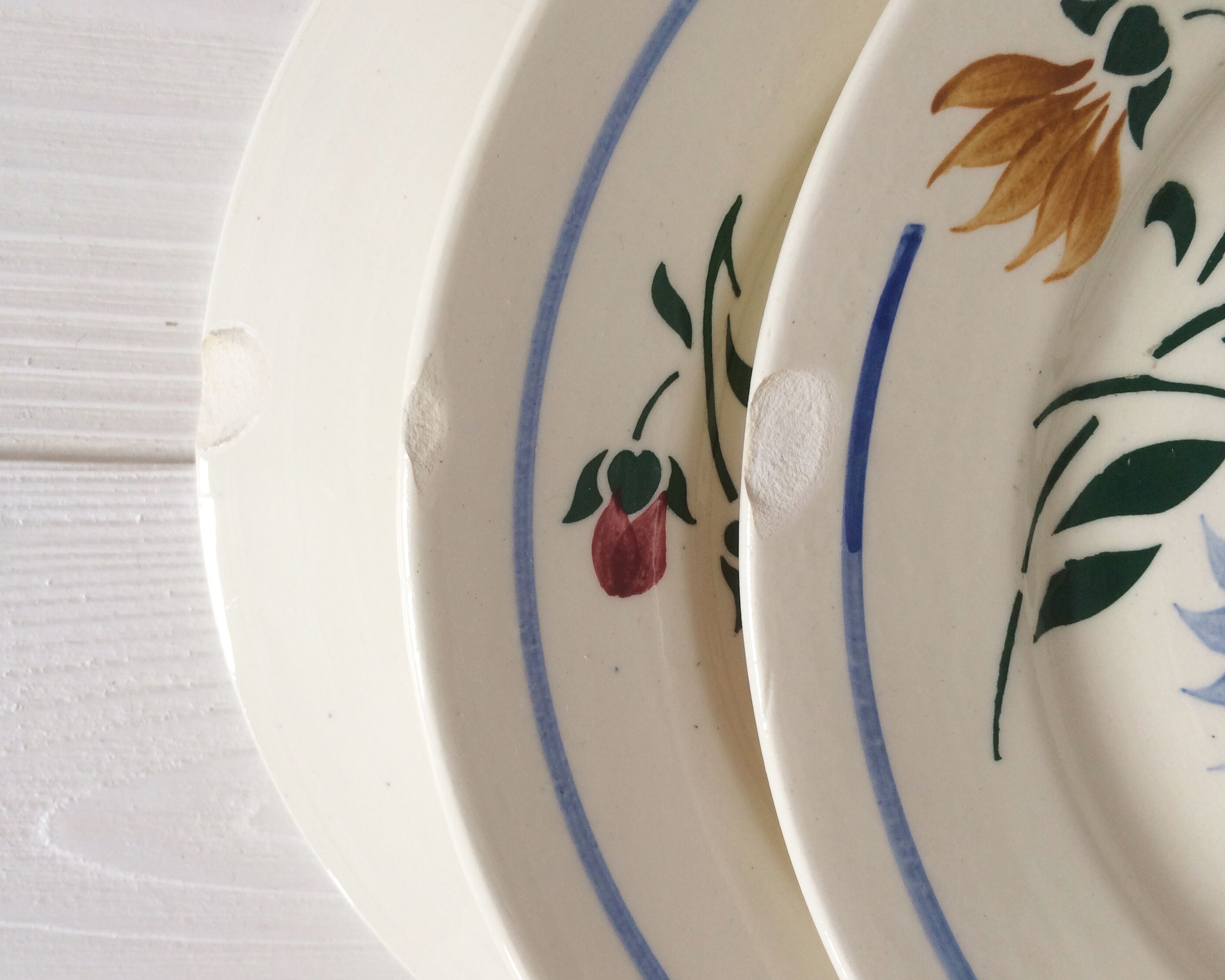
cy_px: 516
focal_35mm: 33
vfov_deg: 44.5
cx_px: 569
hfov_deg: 54.2
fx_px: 1196
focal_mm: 4.15
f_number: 2.2
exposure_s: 1/50
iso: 40
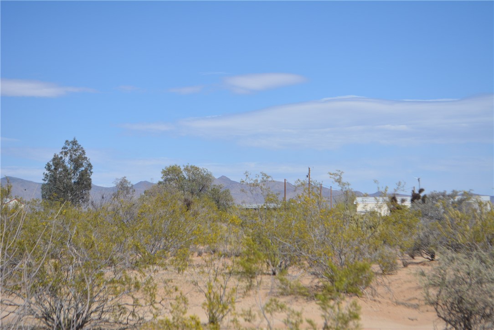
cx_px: 247
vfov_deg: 16.6
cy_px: 165
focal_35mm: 82
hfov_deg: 24.6
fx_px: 1133
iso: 400
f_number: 7.1
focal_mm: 55
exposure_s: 1/2000
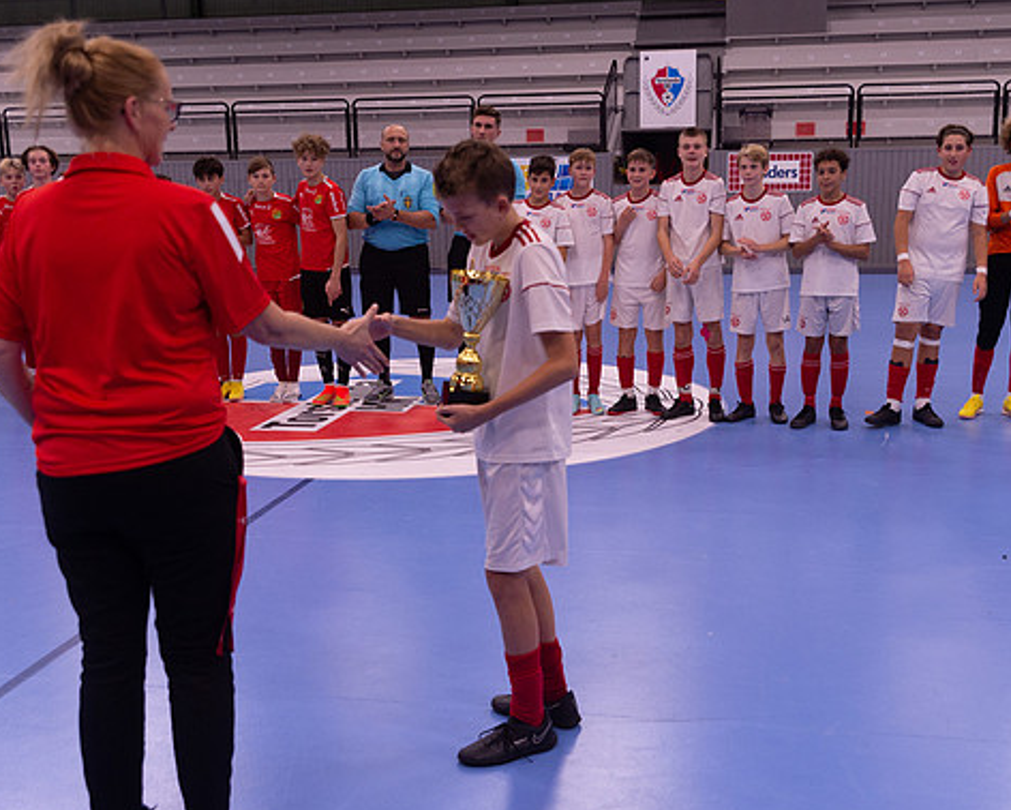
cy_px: 411
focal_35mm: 41
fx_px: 1227
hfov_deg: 44.8
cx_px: 523
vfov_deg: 36.5
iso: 1800
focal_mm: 35
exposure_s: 1/320
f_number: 3.2
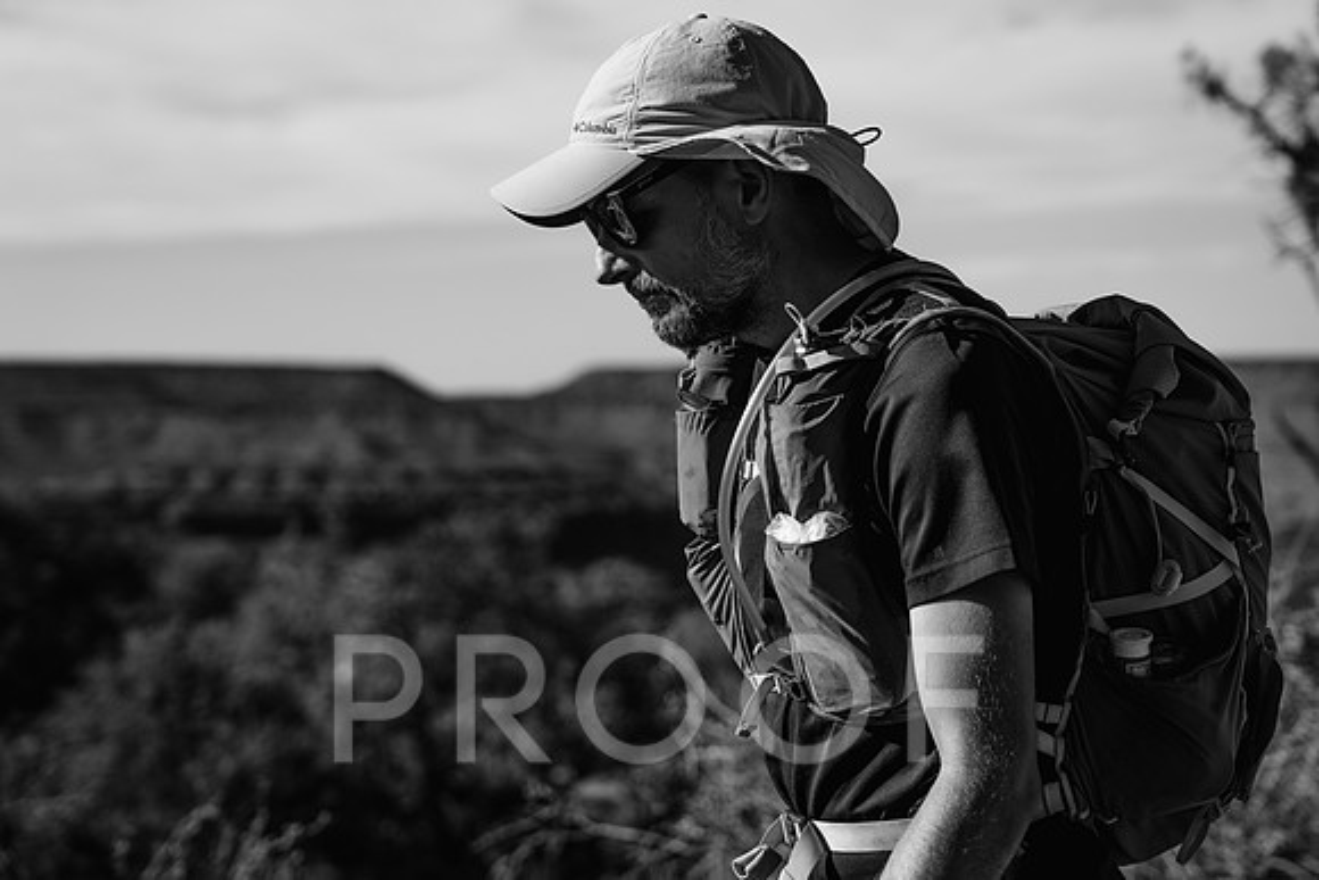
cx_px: 700
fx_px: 2759
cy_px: 464
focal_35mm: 75
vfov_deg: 18.1
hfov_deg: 26.9
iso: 160
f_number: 4
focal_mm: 70
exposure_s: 1/2000
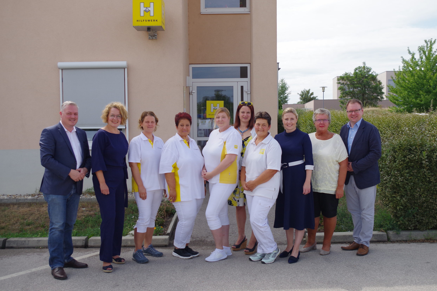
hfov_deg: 51.9
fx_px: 449
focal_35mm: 37
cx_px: 216
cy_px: 143
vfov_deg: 35.9
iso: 400
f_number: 5.6
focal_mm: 24
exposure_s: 1/1000
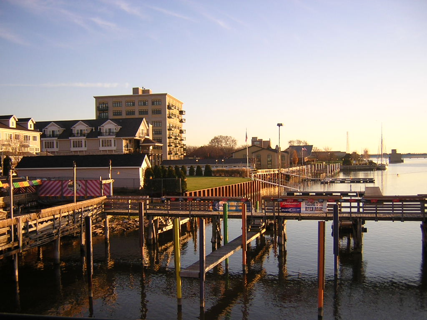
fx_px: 444
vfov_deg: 39.7
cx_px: 214
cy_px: 160
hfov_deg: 51.4
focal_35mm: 36
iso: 100
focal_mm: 4.7
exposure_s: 1/444
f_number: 2.6
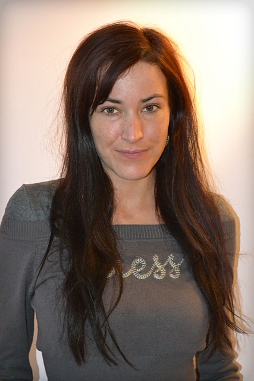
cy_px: 190
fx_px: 762
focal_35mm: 72
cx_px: 127
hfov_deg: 18.9
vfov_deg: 28.1
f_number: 5.6
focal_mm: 48
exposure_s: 1/60
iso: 3200
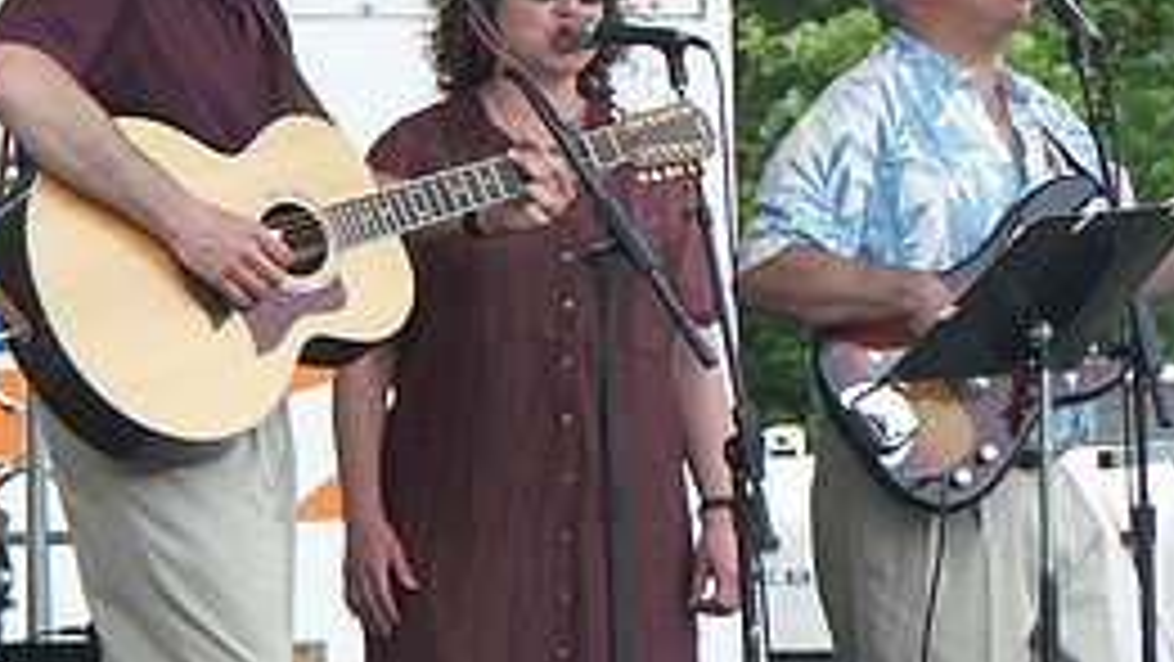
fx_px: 15071
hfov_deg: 4.5
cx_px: 877
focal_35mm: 484
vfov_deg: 2.5
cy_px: 25
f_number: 5
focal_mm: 50.69
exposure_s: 1/250
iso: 100
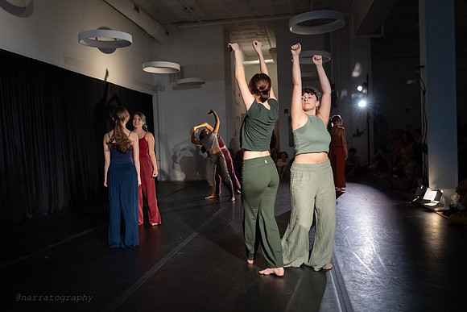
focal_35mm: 31
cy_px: 153
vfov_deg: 41.9
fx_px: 407
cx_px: 247
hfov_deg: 59.6
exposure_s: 1/400
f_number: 4
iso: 6400
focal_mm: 28
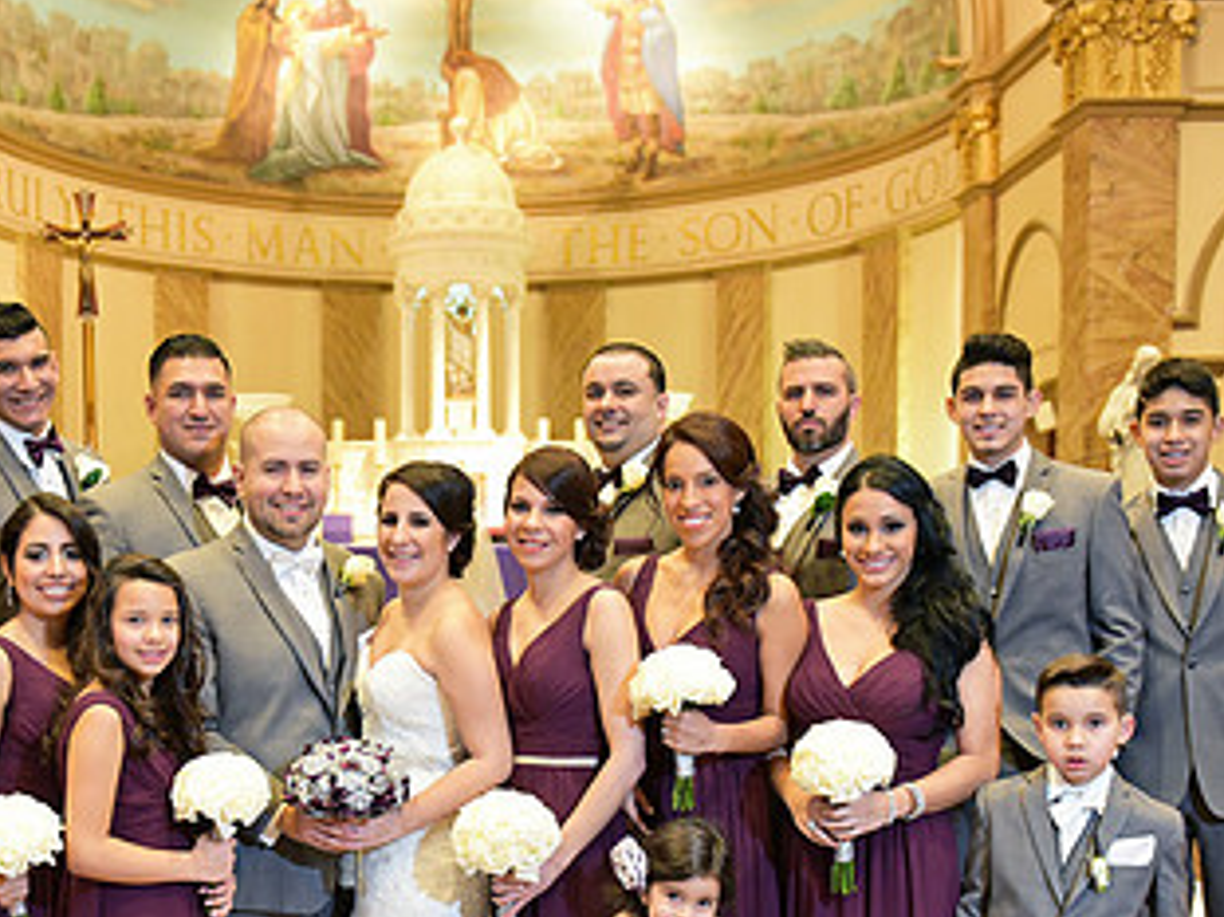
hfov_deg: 36.5
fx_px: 1838
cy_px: 718
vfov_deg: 27.5
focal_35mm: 52
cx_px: 433
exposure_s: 1/160
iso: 2000
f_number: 3.2
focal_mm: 29
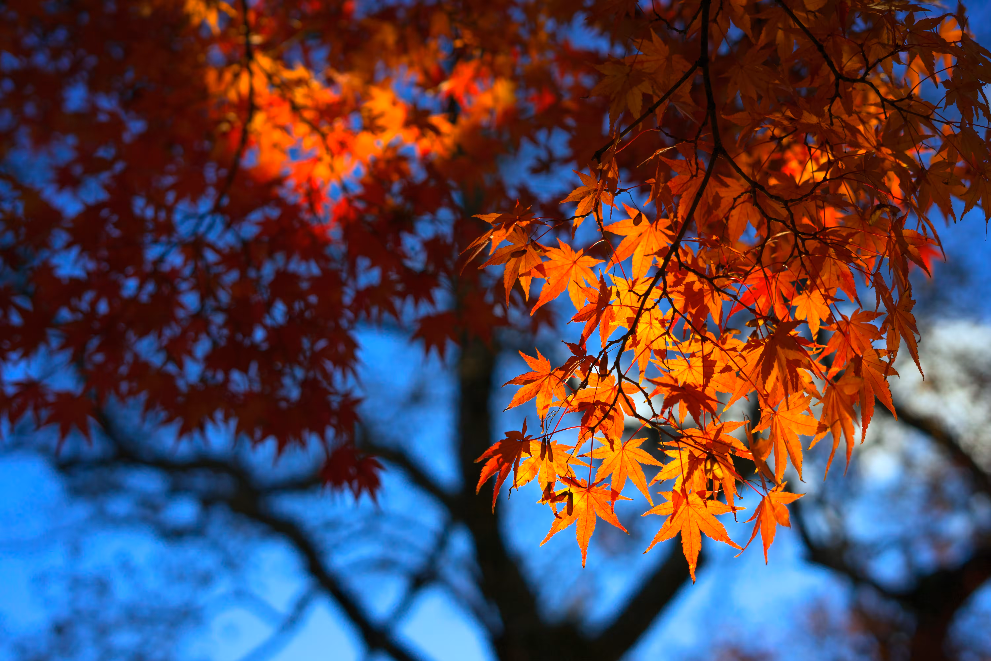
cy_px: 330
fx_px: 1376
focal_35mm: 50
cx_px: 496
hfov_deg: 39.6
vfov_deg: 27.0
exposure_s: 1/2500
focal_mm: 50
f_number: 4
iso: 125
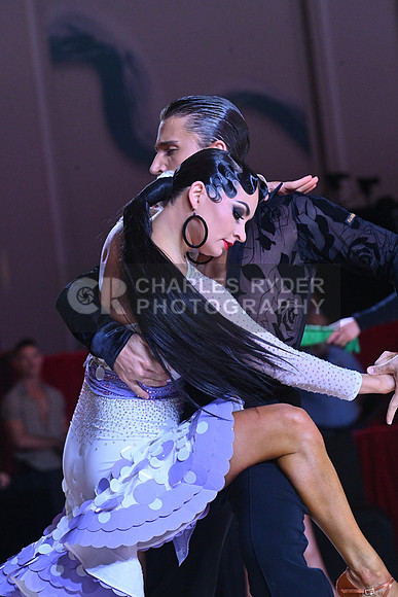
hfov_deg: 6.9
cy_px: 298
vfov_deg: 10.3
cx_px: 199
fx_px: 3314
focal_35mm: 200
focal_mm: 200
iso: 4000
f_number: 8
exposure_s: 1/400
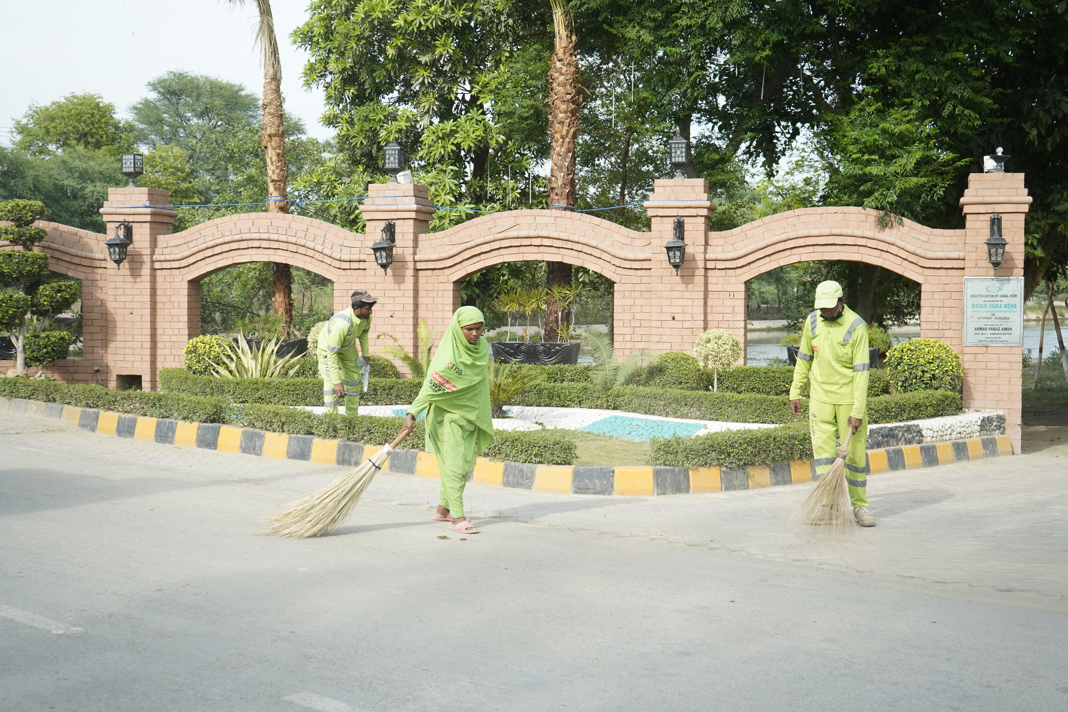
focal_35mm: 48
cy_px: 356
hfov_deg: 41.1
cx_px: 534
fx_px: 1424
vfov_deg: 28.1
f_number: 6.3
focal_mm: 48
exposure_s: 1/500
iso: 320
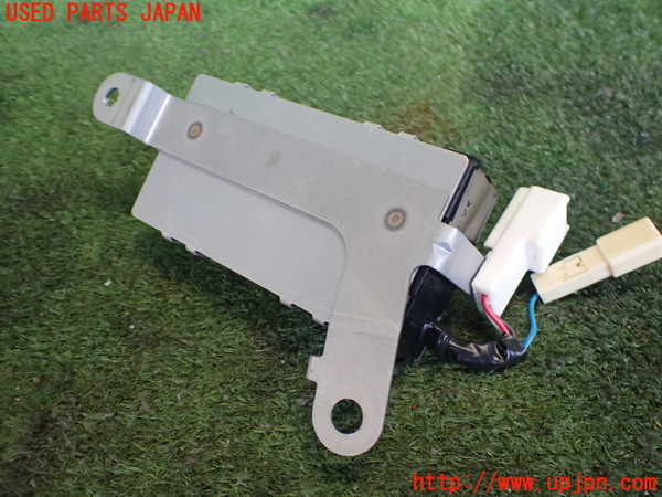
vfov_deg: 46.8
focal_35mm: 30
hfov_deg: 60.0
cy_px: 248
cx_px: 331
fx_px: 574
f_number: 2.3
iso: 800
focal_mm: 5.4
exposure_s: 1/125
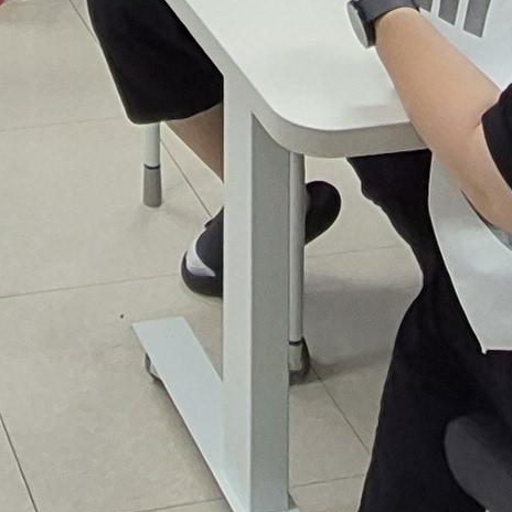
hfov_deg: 16.9
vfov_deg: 13.3
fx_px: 1657
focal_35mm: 99
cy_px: -700
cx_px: -89
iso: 160
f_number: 2.2
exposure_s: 1/60
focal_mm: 1.74
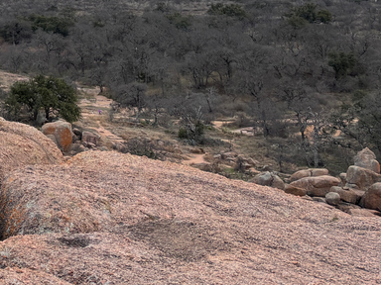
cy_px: -41
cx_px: -184
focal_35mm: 80
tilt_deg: +1.5
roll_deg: -0.2
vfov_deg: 17.7
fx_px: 881
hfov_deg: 20.9
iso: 50
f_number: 1.6
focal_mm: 5.96
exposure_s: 1/3021
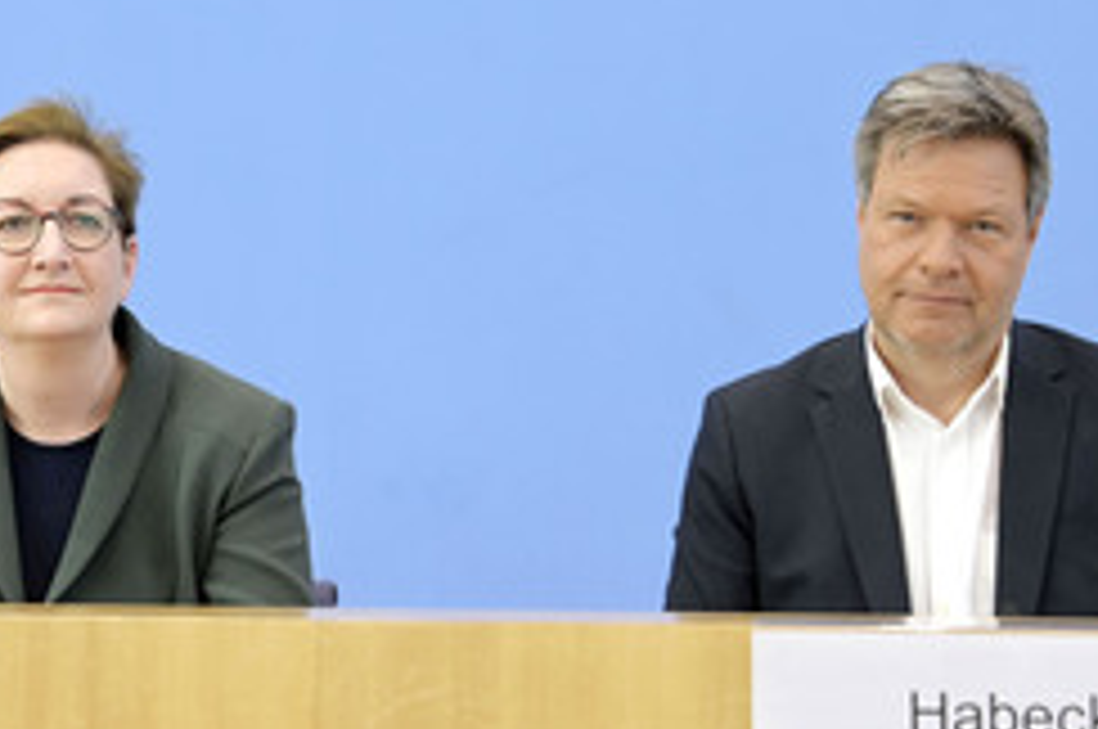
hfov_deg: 27.4
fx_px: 2254
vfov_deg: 18.3
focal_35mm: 74
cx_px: 488
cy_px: 279
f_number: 6.3
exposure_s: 1/400
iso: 3200
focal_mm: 40
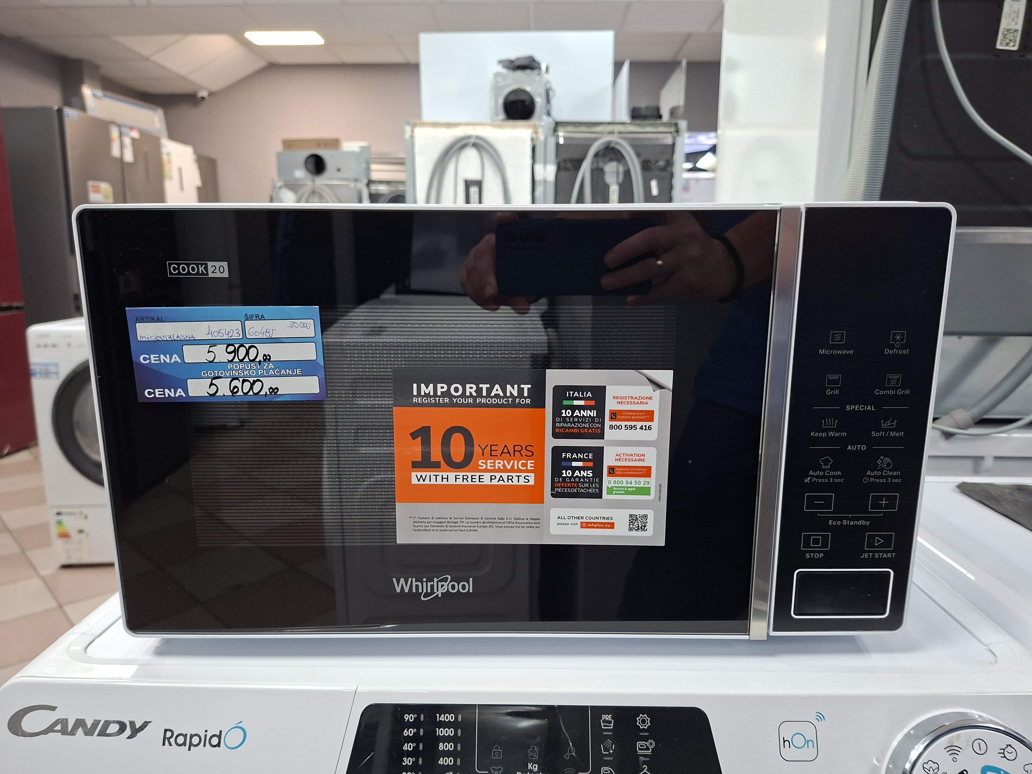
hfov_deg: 73.9
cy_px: 387
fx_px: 686
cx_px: 516
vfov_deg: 58.9
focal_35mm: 23
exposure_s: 1/50
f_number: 1.8
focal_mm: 5.54
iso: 250
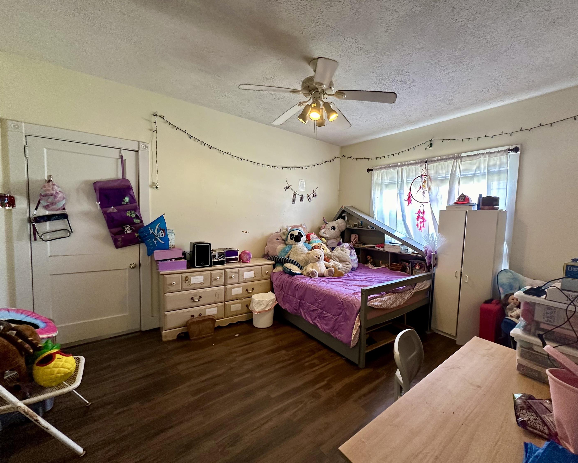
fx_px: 257
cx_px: 316
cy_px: 235
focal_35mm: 15
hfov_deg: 96.5
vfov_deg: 84.0
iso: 320
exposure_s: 1/60
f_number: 2.2
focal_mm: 2.22
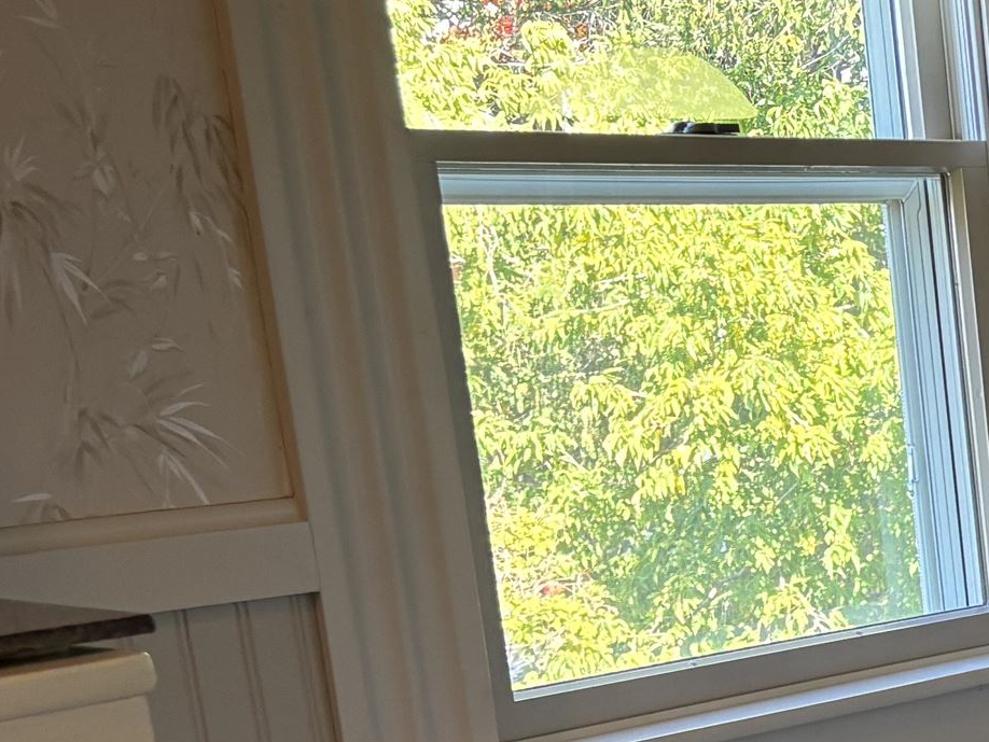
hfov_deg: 18.9
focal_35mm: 87
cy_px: 775
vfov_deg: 16.6
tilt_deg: -12.2
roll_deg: +3.0
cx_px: 1617
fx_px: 2486
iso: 100
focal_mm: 5.96
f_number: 1.6
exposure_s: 1/60
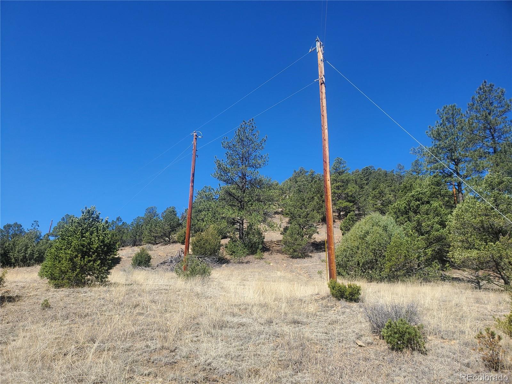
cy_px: 192
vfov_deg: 53.1
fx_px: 385
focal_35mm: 26
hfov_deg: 67.3
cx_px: 256
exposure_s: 1/1297
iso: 50
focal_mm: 4.3
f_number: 2.4
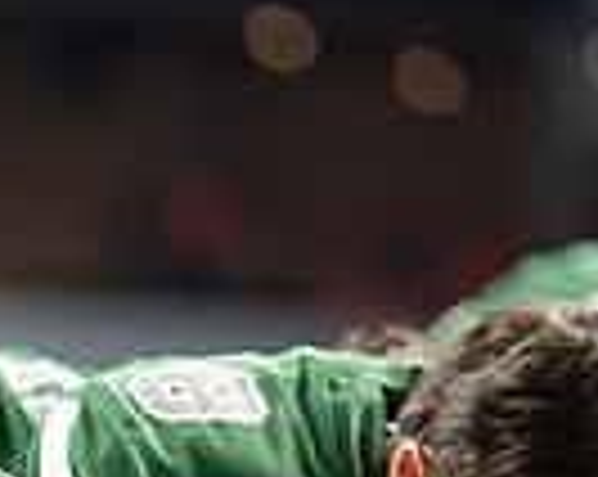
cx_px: -324
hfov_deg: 3.0
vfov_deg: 2.4
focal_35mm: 650
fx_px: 11487
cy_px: 914
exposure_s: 1/400
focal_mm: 143
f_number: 2.8
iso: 1600
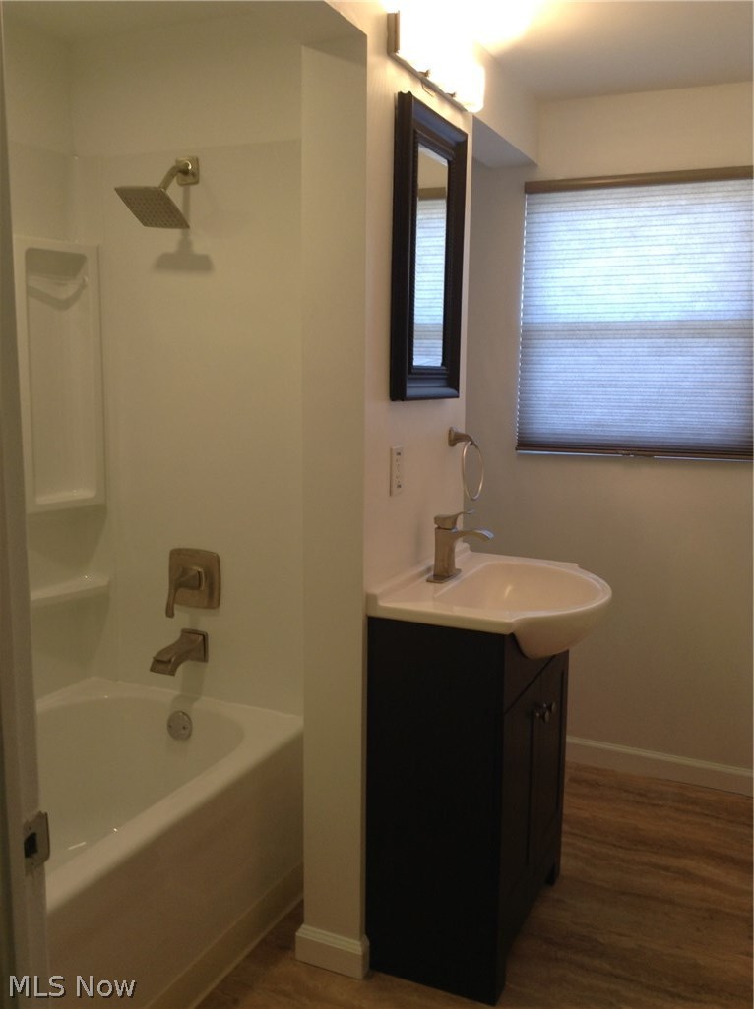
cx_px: 377
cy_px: 504
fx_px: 961
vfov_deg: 55.4
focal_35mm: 33
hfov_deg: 42.8
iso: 32
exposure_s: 1/24
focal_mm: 3.3
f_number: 2.4
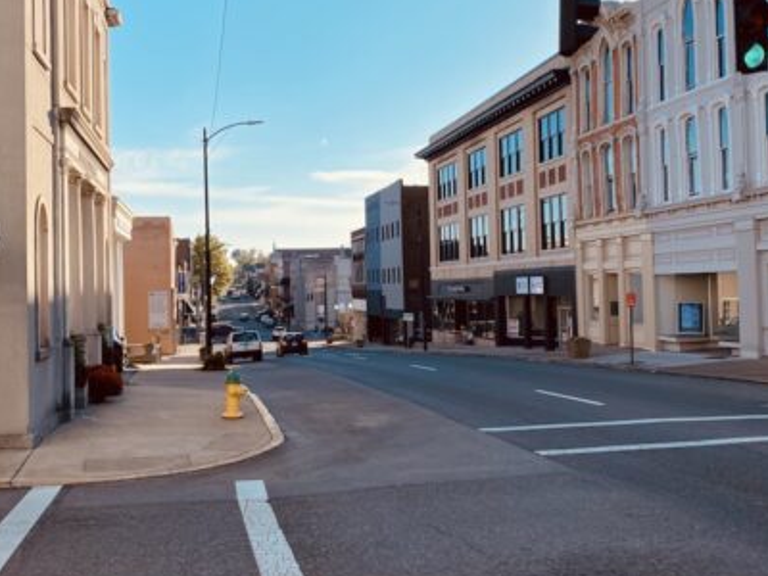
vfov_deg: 36.8
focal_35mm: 39
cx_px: 386
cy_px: 267
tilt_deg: +0.9
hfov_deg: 47.9
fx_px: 865
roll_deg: +1.5
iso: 32
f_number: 1.8
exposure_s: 1/2625
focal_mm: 4.25
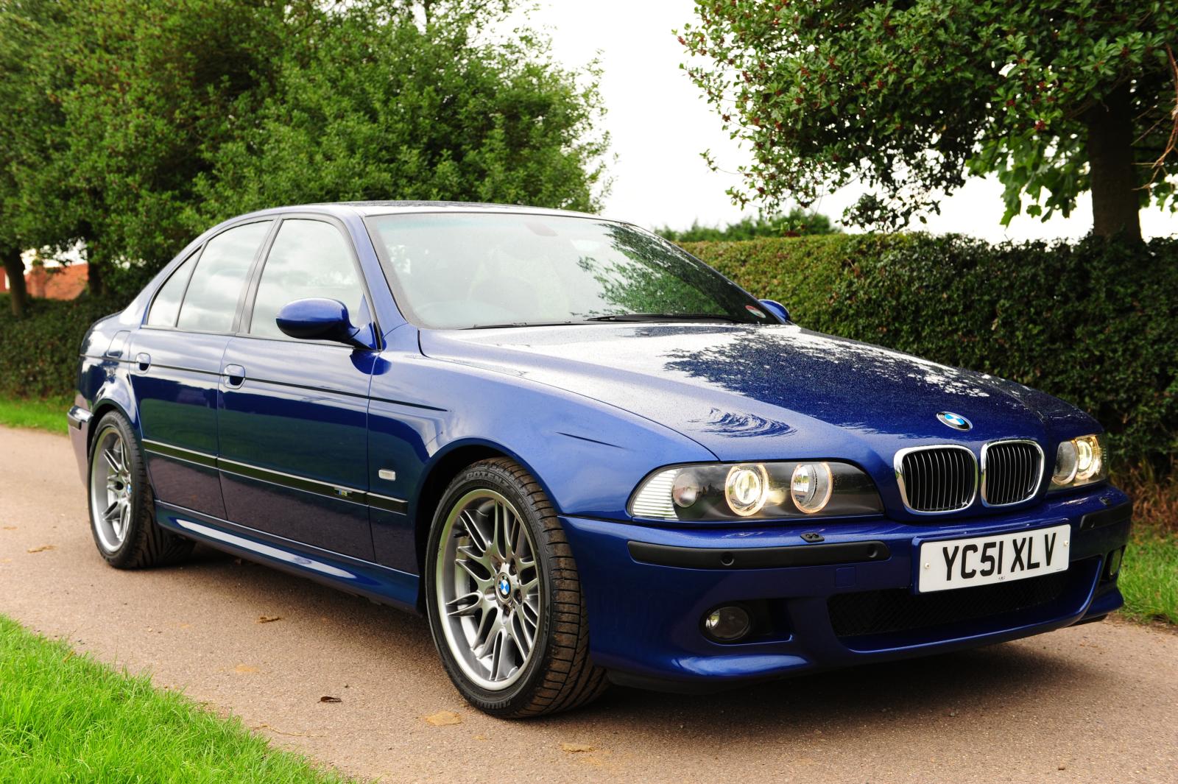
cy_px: 392
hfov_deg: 43.6
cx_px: 589
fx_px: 1472
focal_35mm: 45
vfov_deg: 29.8
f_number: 6.3
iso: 400
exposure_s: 1/160
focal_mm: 45
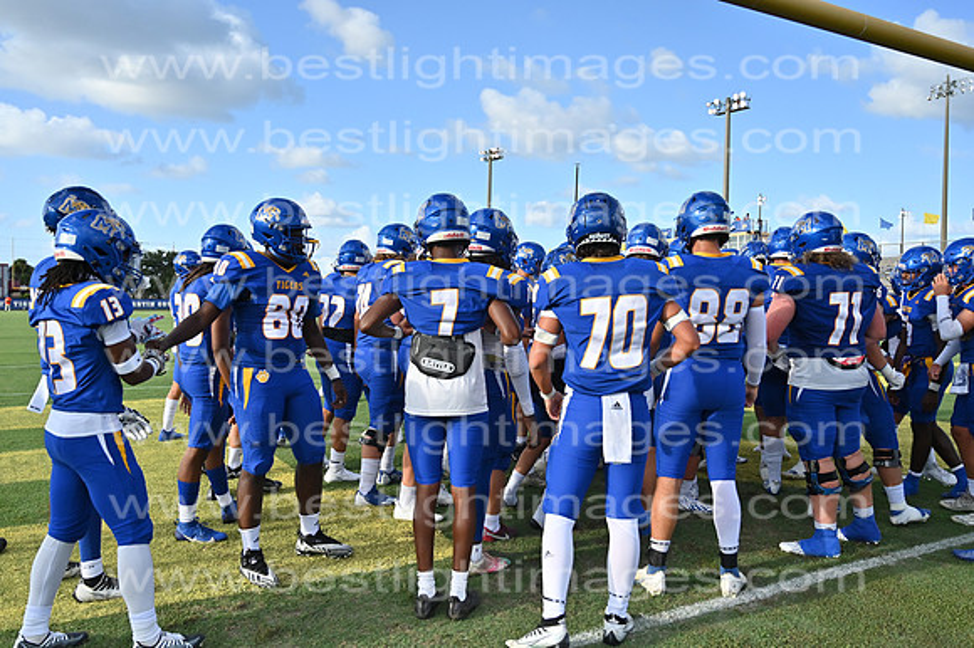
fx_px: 811
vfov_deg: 43.6
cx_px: 487
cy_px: 324
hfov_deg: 62.0
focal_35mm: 30
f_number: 4
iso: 1000
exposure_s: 1/8000
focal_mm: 30
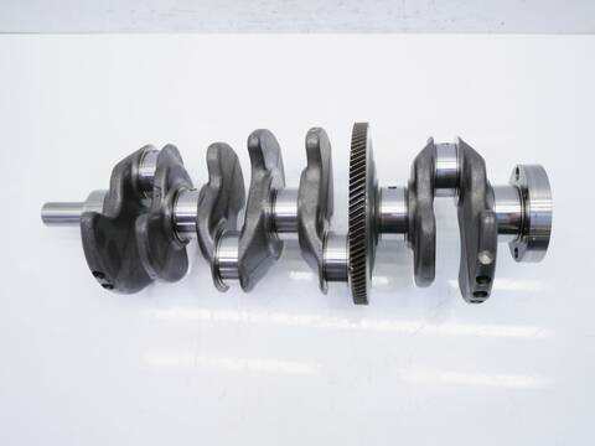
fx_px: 516
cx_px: 298
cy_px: 223
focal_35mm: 30
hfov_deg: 60.0
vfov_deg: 46.8
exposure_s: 1/100
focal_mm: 15
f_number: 3.7
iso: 200
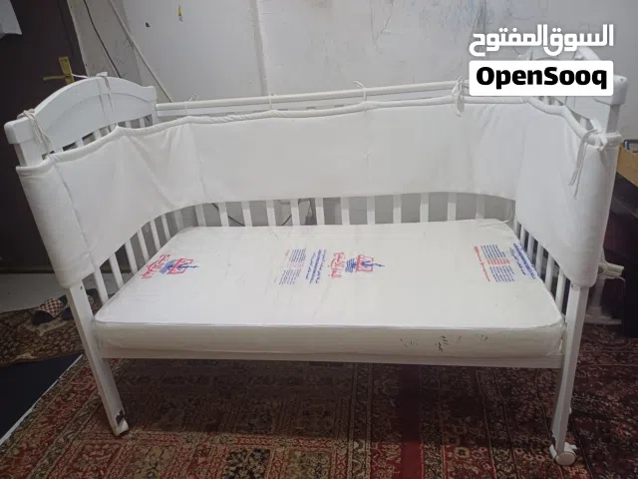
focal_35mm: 25
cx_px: 319
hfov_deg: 69.4
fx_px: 461
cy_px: 240
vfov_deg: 54.9
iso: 250
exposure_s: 1/50
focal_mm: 4.65
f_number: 1.8
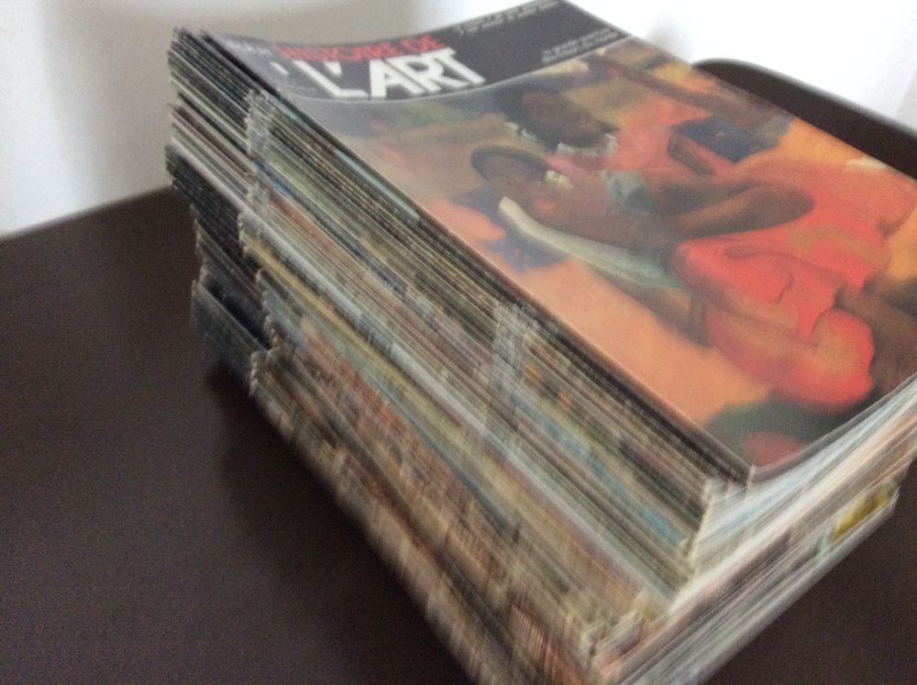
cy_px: 342
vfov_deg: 44.1
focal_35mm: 32
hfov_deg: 56.9
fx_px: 846
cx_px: 458
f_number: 2.4
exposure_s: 1/25
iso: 250
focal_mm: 3.3
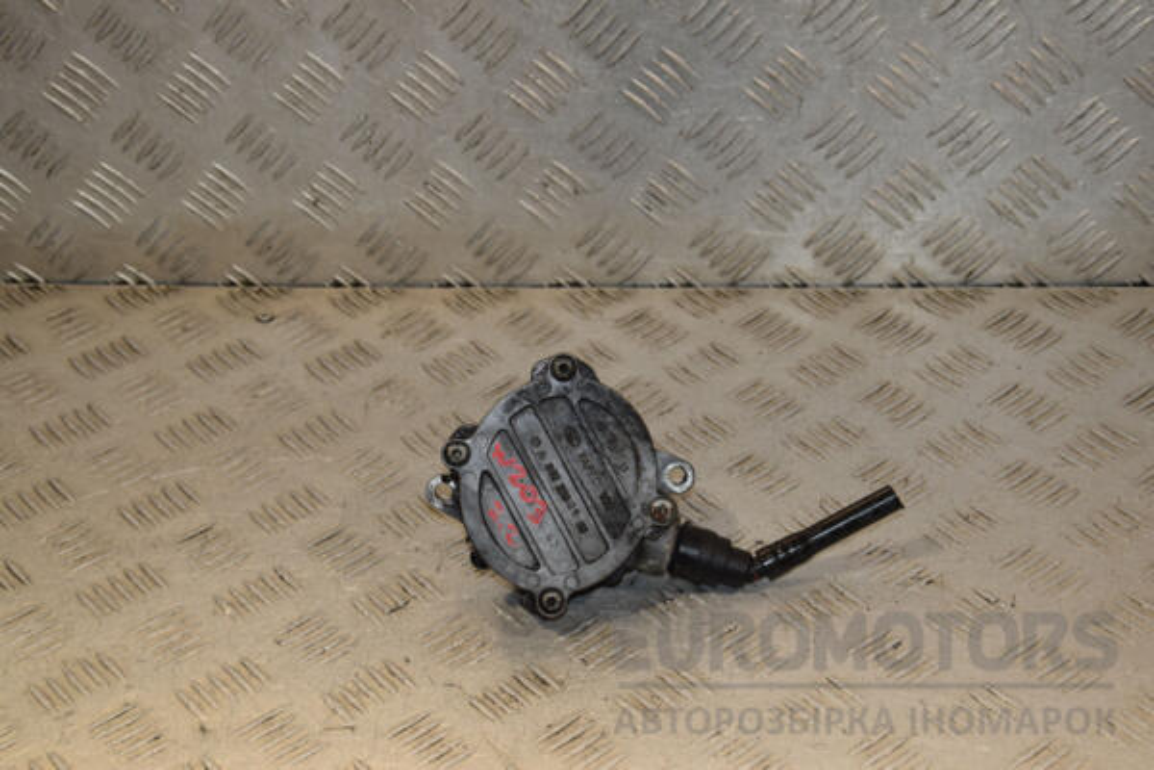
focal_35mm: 68
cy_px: 385
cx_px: 577
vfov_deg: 20.2
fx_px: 2164
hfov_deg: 29.9
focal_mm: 45
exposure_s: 1/200
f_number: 7.1
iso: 800
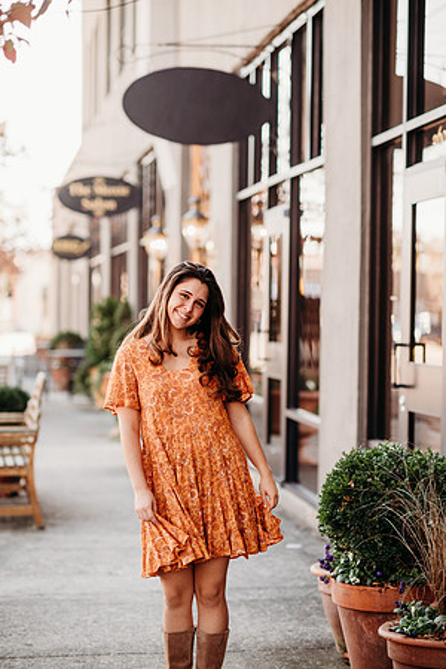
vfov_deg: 23.9
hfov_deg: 16.1
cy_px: 334
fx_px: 1579
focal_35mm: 85
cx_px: 223
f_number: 2.2
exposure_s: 1/250
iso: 100
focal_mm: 85
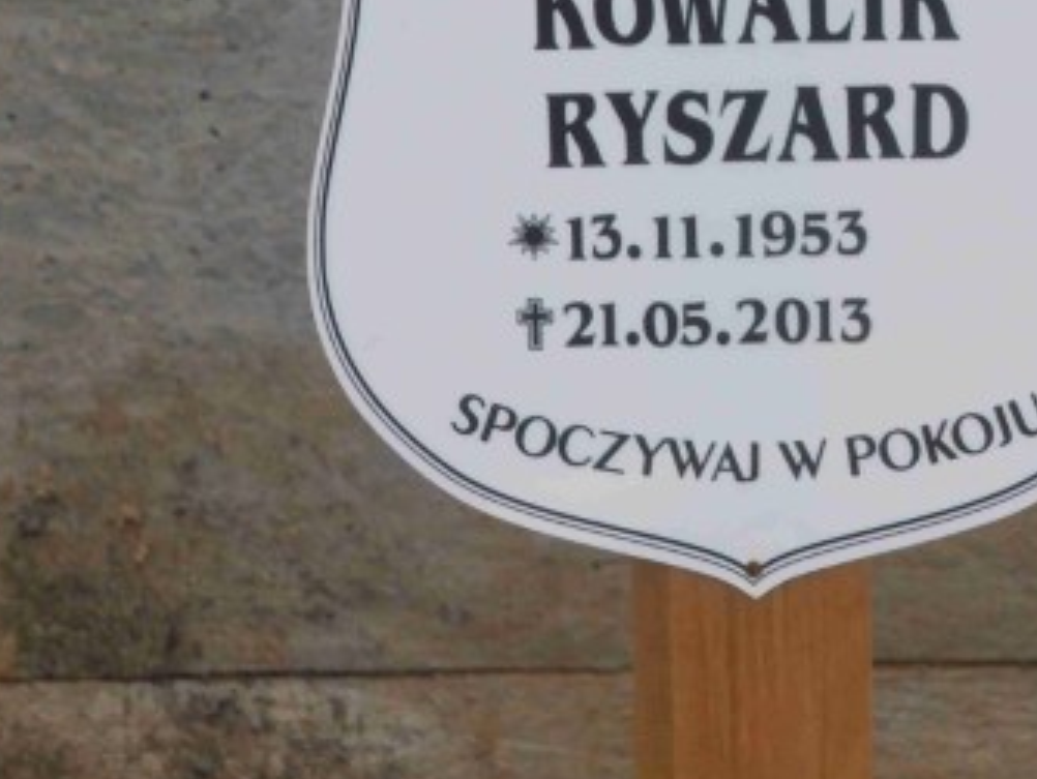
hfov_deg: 5.2
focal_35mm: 379
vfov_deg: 3.9
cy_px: 317
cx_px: 848
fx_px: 11362
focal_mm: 35.05
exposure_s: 1/125
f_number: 5.8
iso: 100
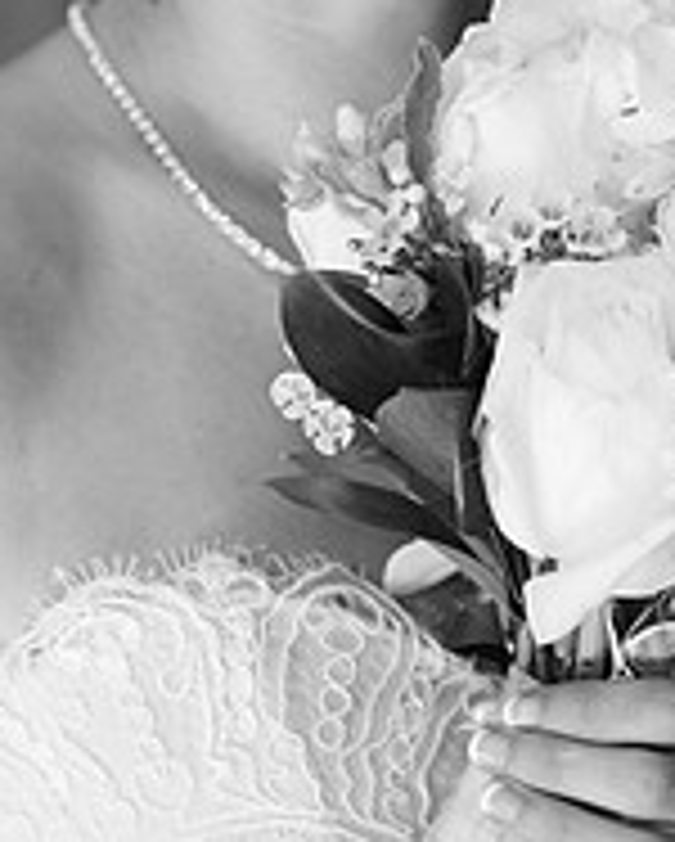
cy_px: -153
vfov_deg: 8.1
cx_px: 299
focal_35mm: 237
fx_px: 5909
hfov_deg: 6.5
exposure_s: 1/80
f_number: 4
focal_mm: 105
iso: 800
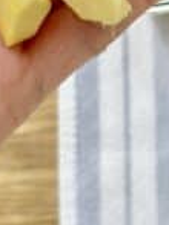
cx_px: 250
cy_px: -127
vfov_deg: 11.6
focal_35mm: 163
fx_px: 1063
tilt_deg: -82.7
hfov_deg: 8.9
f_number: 1.78
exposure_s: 1/980
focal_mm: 6.86
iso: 80
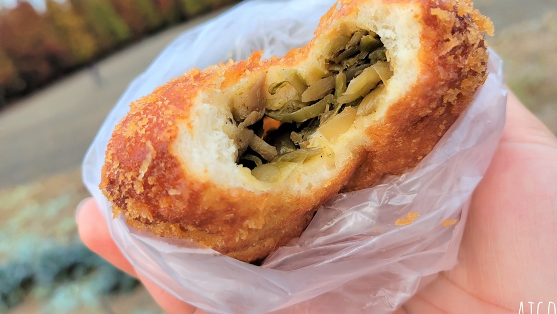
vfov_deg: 38.6
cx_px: 289
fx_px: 443
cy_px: 112
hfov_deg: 64.3
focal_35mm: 30
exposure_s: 1/271
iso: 40
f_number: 1.8
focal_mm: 5.4
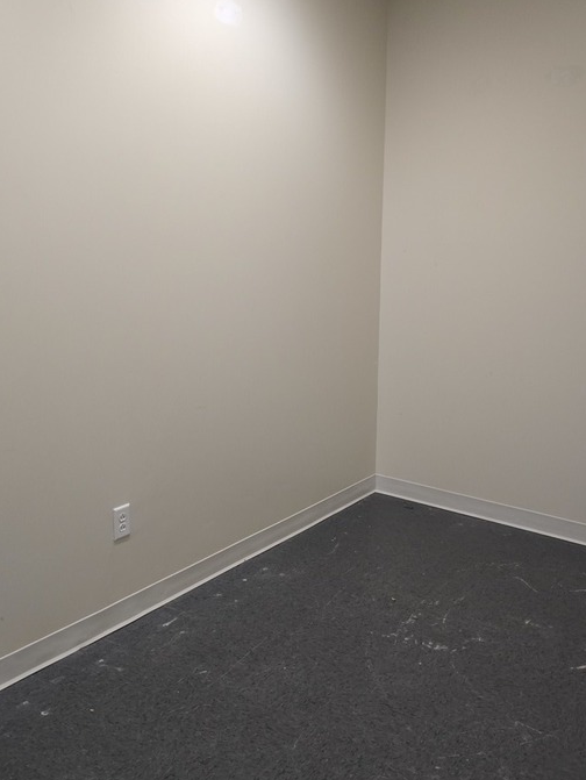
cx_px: 315
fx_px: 834
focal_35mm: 37
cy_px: 363
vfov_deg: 50.1
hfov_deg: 38.7
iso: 500
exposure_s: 1/60
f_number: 1.7
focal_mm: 6.3
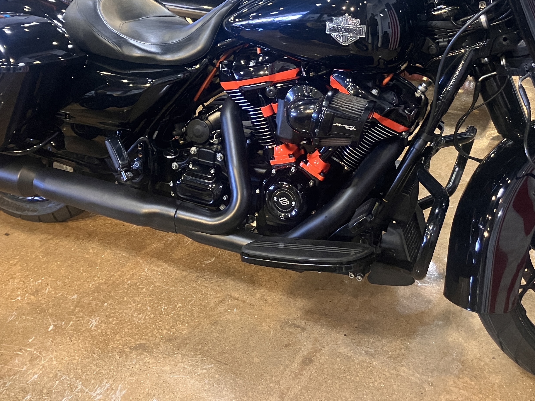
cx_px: 277
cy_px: 84
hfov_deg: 41.2
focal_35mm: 46
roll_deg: -0.5
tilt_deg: -24.8
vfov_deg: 30.8
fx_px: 711
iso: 320
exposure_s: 1/60
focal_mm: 3.99
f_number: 1.8
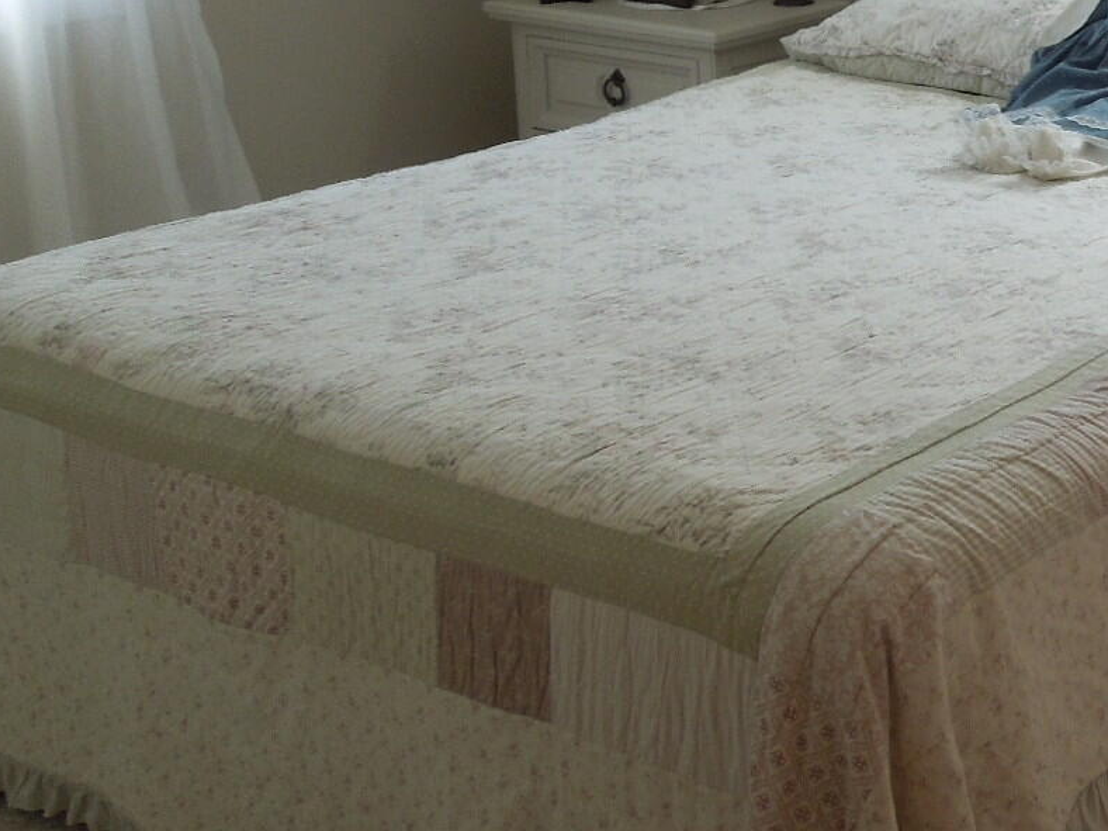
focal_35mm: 65
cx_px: 1156
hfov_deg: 27.7
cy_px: 145
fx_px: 2081
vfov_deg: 22.2
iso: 140
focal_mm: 4.5
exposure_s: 1/30
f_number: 3.3
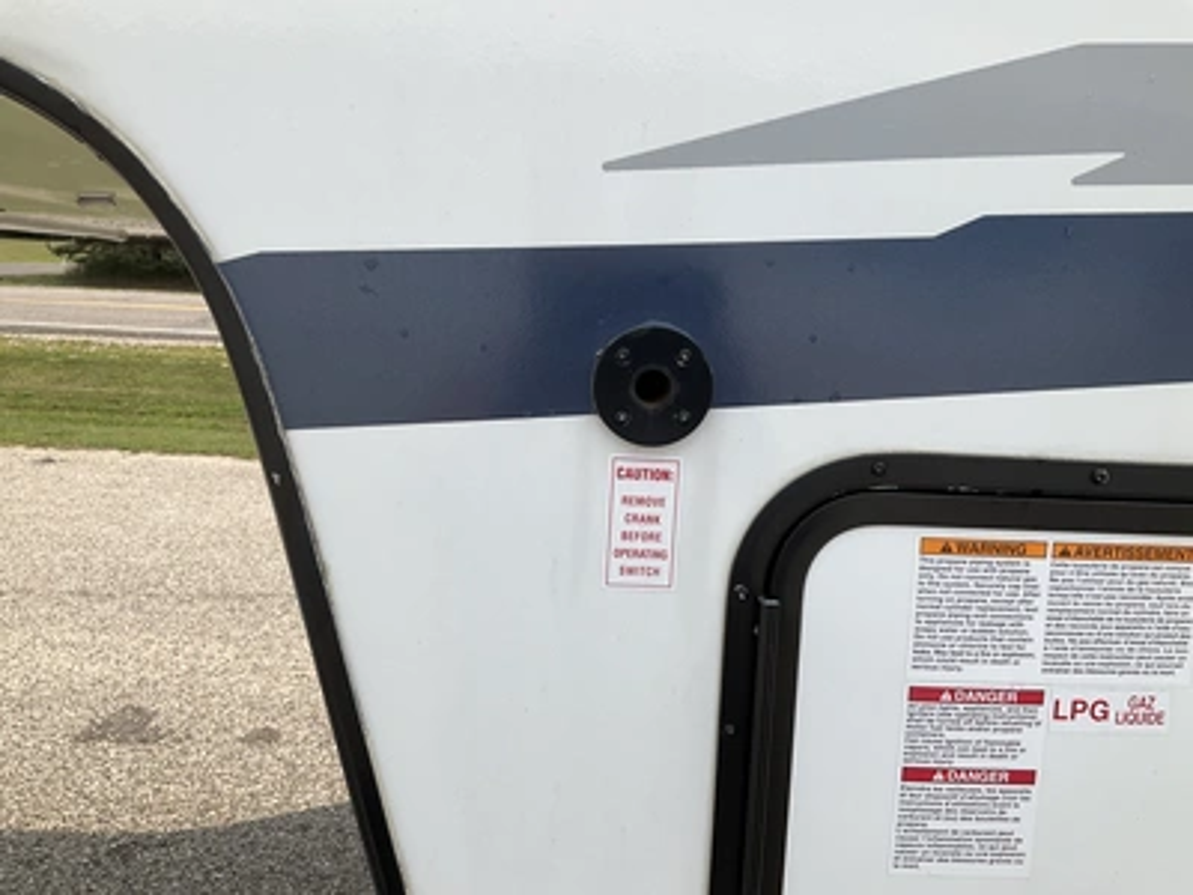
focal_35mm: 29
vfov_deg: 48.2
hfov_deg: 61.7
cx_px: 596
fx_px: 999
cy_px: 448
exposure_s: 1/1730
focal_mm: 3
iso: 25
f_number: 1.8
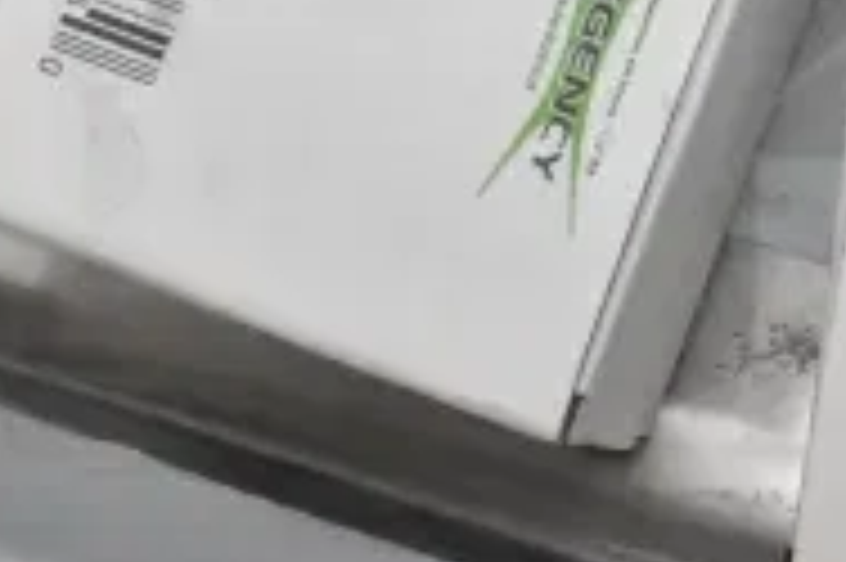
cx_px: 1260
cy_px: 16
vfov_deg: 9.3
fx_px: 3428
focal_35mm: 146
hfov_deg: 13.3
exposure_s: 1/1250
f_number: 18
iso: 6400
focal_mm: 30
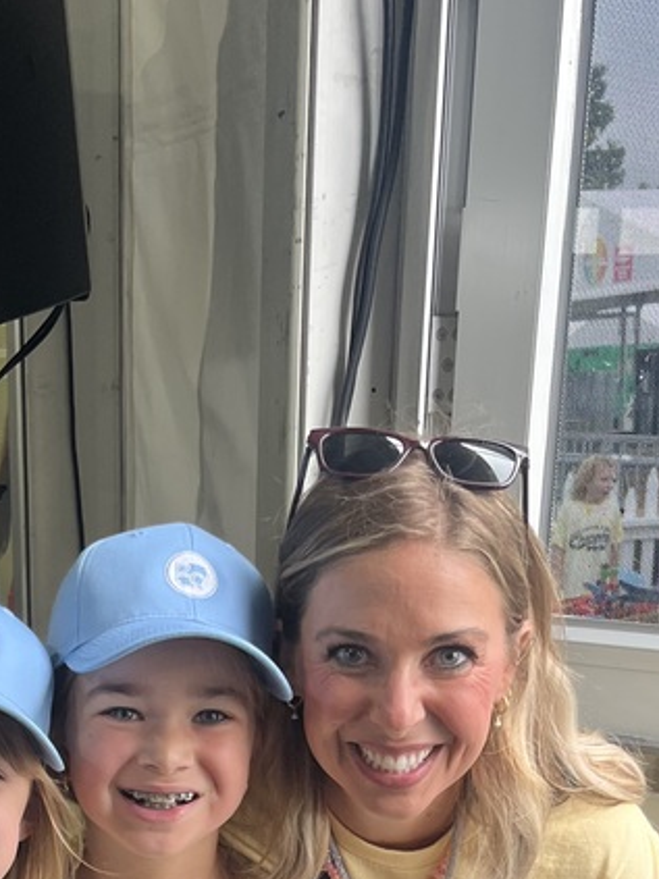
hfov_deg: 23.0
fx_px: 1600
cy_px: 956
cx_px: 152
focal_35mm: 63
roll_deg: +1.4
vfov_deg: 28.1
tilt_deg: -22.2
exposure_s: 1/121
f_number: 1.6
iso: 100
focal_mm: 5.1
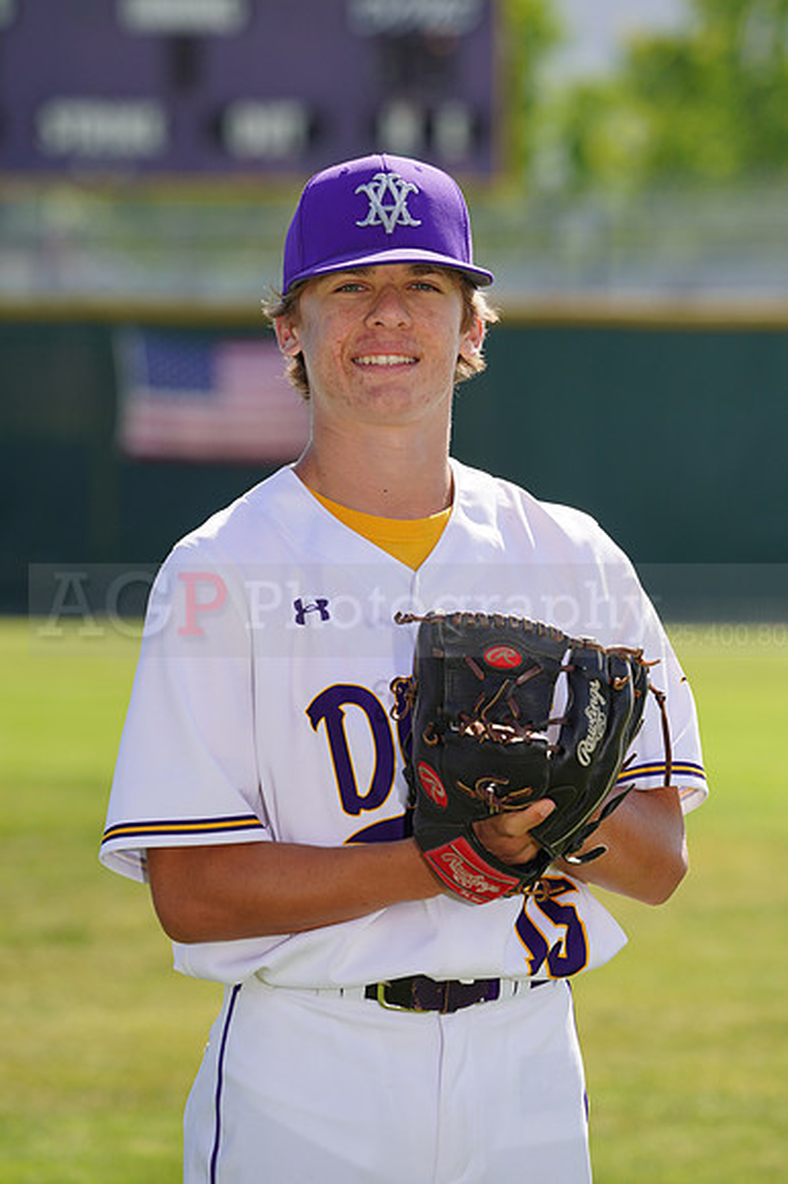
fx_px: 9072
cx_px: 394
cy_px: 592
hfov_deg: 5.0
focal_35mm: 276
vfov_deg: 7.5
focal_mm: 276
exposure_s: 1/250
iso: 100
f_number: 8
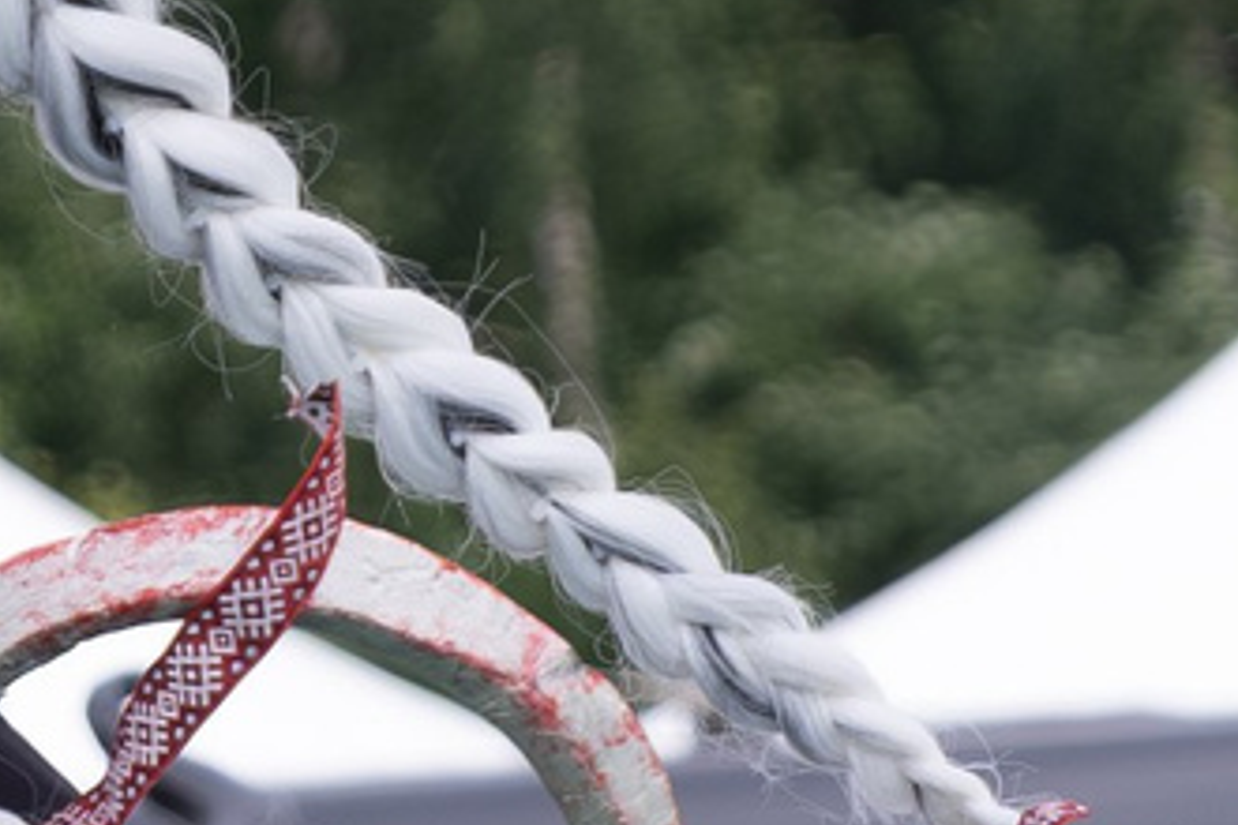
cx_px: -304
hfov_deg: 3.2
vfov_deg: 2.1
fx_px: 22145
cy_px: 324
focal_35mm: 644
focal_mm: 55
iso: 320
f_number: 3.2
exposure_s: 1/1600
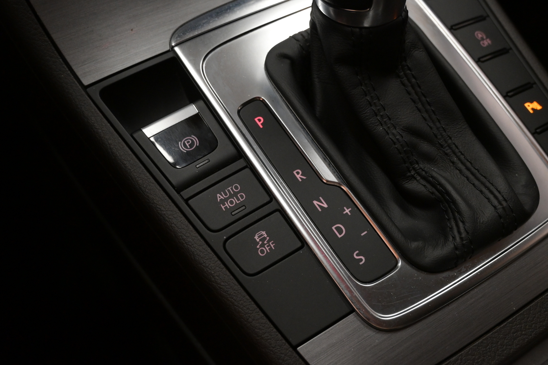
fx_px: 548
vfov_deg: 36.9
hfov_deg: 53.1
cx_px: 274
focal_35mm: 36
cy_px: 182
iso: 2500
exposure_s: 1/125
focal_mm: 24
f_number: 5.6
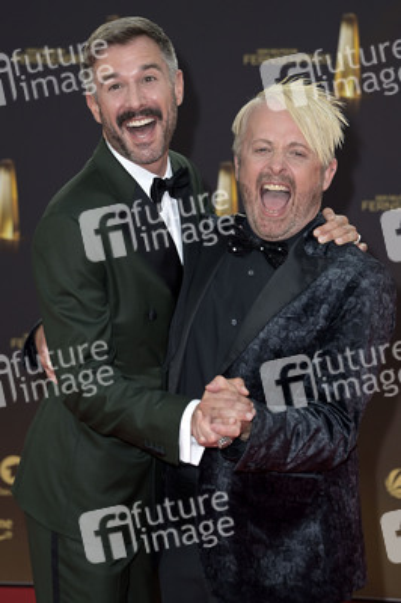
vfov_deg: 18.3
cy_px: 302
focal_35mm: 112
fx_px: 1874
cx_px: 200
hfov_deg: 12.2
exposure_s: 1/250
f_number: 5.6
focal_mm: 112
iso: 640
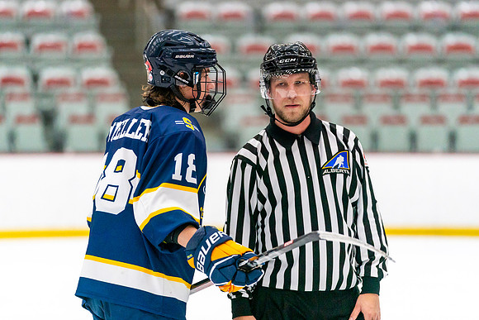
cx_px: 229
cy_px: 124
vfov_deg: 6.3
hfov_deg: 9.4
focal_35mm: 219
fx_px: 2912
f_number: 2.8
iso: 3200
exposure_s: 1/1250
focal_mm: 179
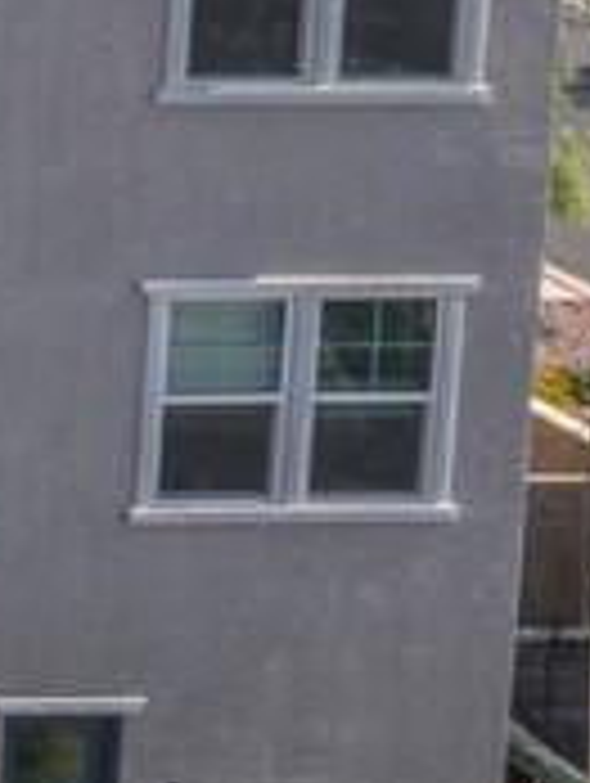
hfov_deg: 7.9
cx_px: -1581
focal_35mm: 141
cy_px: -450
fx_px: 3196
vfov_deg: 13.1
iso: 100
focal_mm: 12.29
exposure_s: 1/6
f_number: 8
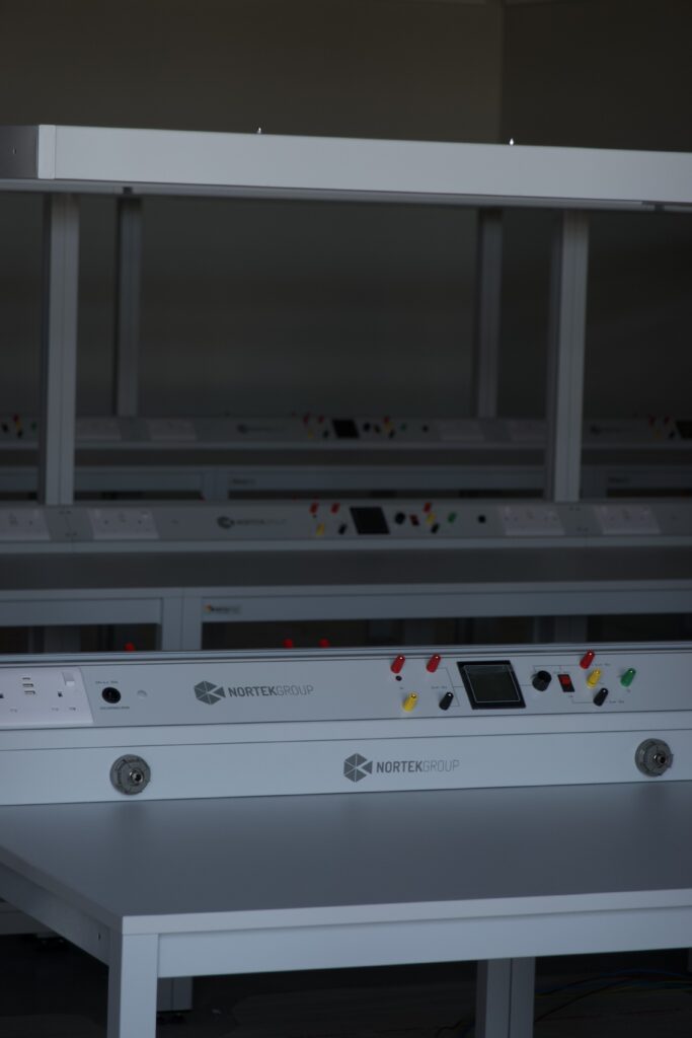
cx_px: 346
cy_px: 519
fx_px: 3430
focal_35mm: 119
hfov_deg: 11.5
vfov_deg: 17.2
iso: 100
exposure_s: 1/40
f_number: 4.5
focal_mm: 43.55
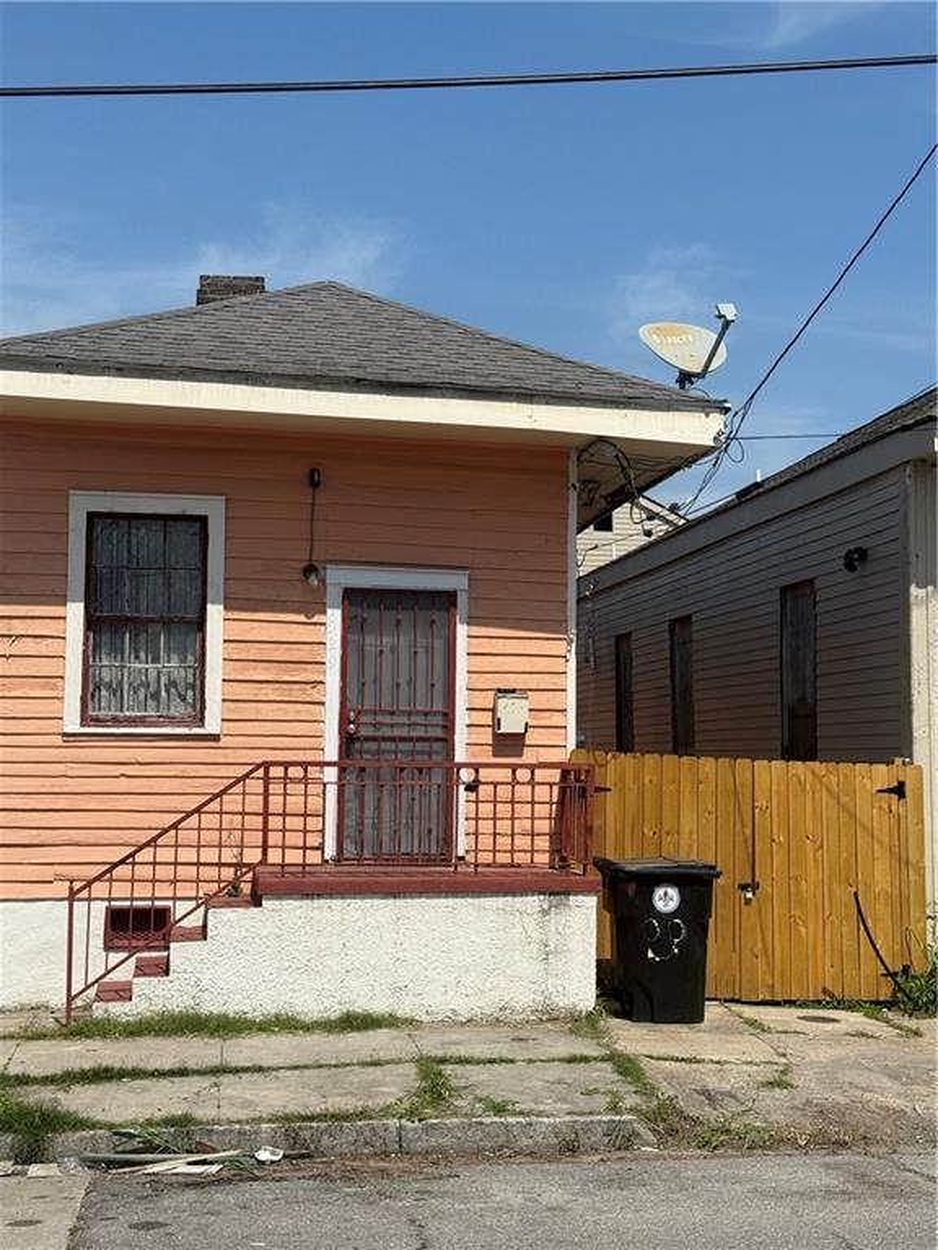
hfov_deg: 30.3
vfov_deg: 39.7
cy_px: 625
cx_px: 469
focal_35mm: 48
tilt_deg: +0.8
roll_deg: -0.4
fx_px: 1734
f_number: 1.78
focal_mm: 6.76
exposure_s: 1/11364
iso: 80
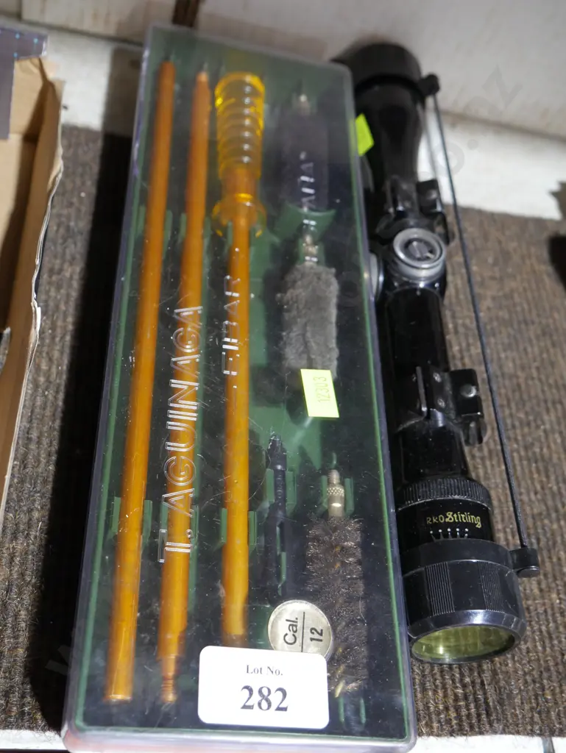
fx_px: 871
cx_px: 283
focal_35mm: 40
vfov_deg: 46.8
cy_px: 376
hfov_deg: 36.0
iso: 1250
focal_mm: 20
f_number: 4.4
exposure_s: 1/60
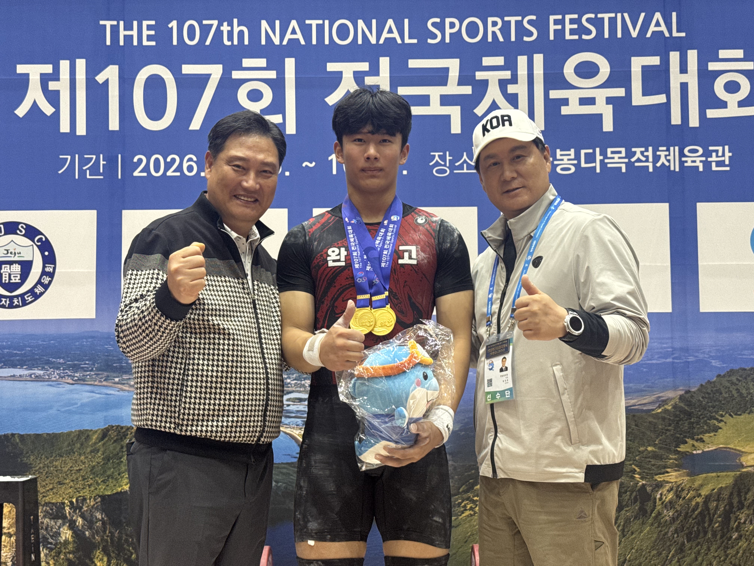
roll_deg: +0.5
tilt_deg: +5.4
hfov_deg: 39.7
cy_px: 283
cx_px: 377
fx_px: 1046
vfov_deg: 30.3
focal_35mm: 48
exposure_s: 1/60
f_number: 1.78
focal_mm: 6.76
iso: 160
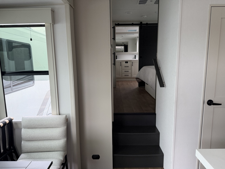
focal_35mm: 24
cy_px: 84
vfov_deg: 56.8
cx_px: 112
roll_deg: -1.5
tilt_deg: -8.9
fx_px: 156
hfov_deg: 71.6
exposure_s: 1/237
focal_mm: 6.76
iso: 200
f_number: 1.78
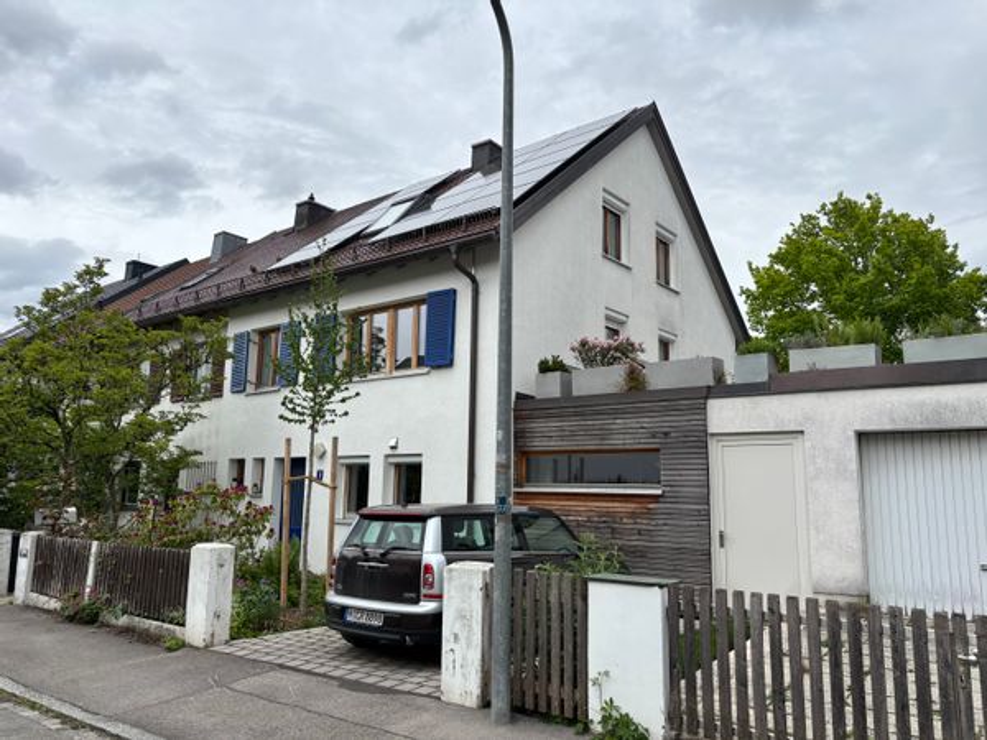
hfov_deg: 67.3
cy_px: 370
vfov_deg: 53.1
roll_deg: -1.3
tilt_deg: +9.4
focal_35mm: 26
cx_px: 494
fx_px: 741
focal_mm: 5.96
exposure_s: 1/2933
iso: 50
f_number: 1.6
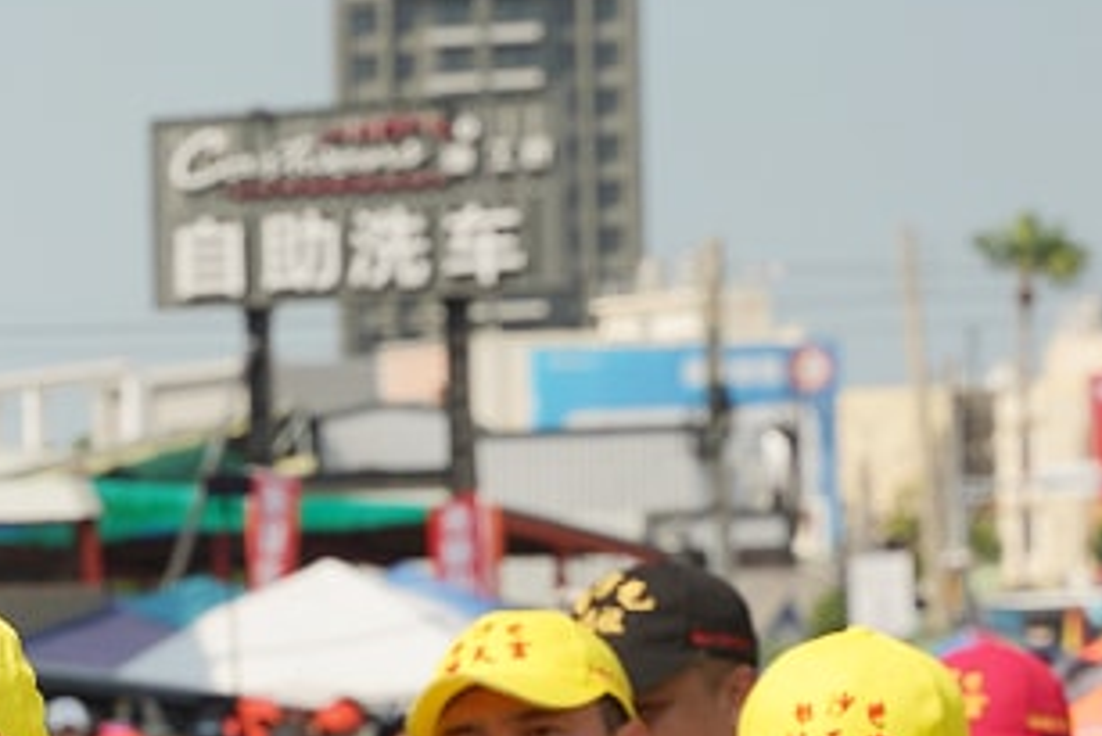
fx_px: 6584
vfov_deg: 6.4
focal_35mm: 215
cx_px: -732
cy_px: 811
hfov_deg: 9.2
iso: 100
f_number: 5.6
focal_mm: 55
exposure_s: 1/320
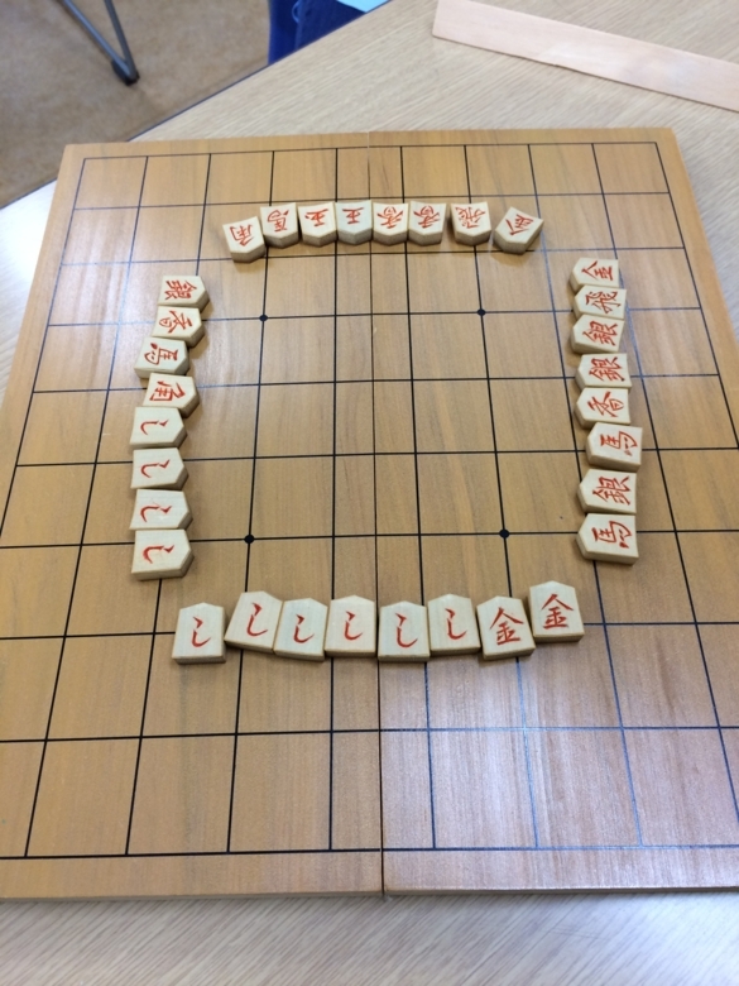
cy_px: 493
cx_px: 370
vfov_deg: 61.7
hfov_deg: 48.2
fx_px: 825
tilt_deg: -60.2
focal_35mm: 29
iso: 40
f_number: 2.2
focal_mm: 4.15
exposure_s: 1/33
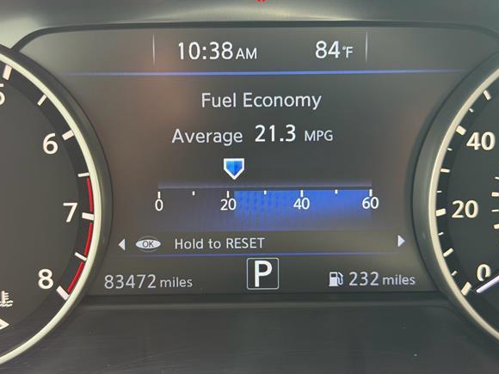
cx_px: 227
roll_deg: -0.1
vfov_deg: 27.5
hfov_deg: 36.1
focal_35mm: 53
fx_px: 764
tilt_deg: -30.0
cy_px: 185
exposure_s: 1/60
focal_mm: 6.76
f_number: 1.78
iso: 100
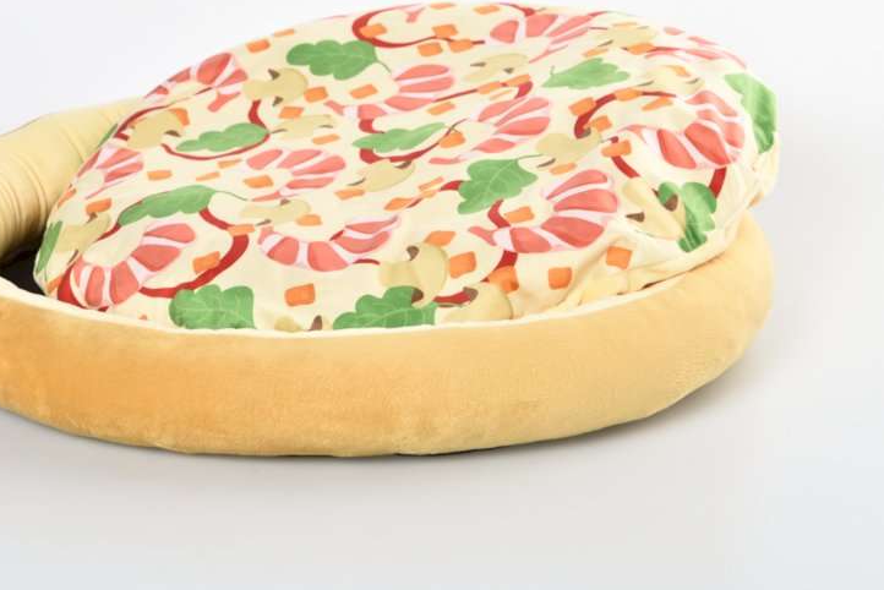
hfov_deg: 21.0
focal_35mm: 97
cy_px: 209
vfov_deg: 14.1
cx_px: 338
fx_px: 2383
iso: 320
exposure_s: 1/125
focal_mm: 70
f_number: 10
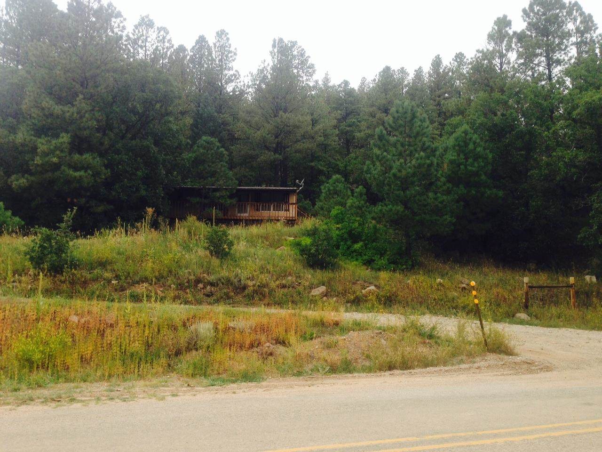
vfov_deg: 42.9
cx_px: 301
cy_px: 226
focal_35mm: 33
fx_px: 574
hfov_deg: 55.4
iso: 50
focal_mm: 4.12
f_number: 2.4
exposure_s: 1/417
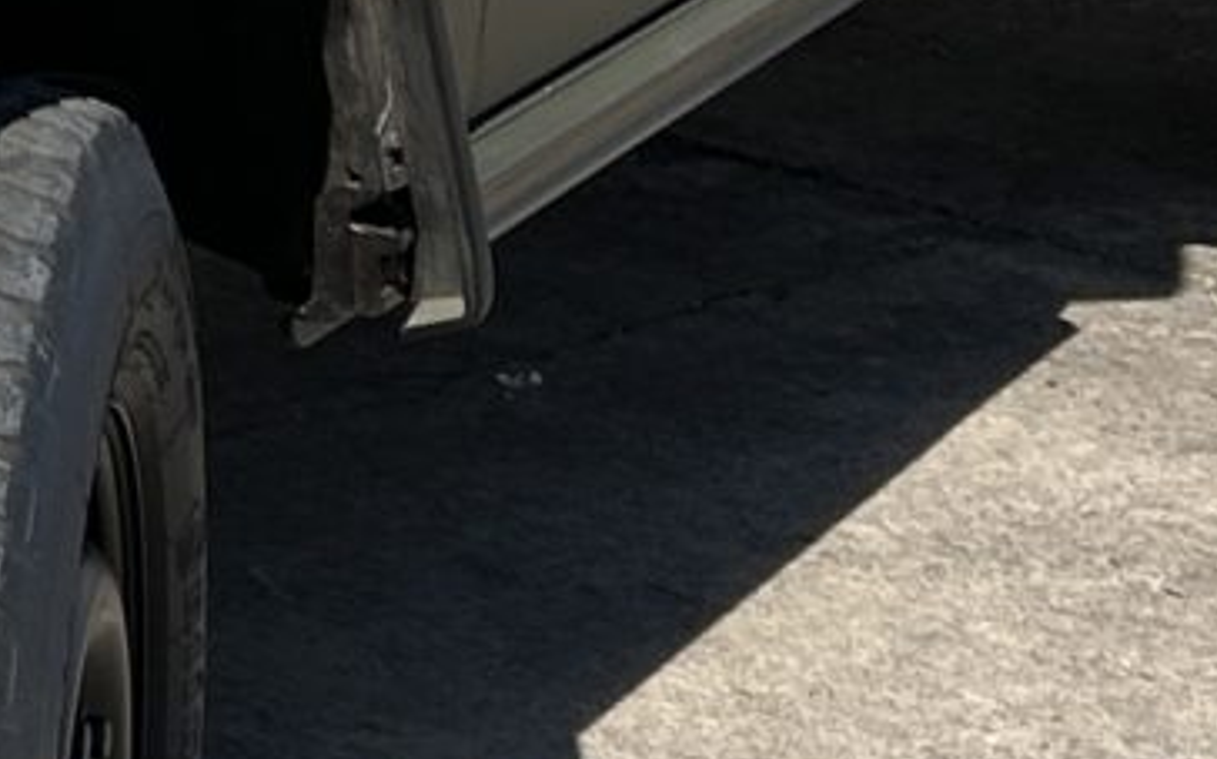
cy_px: -1545
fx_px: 6430
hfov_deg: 10.4
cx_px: -715
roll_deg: +0.3
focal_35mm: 194
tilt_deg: +2.3
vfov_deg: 6.2
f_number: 1.5
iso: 50
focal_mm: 5.7
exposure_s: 1/5587
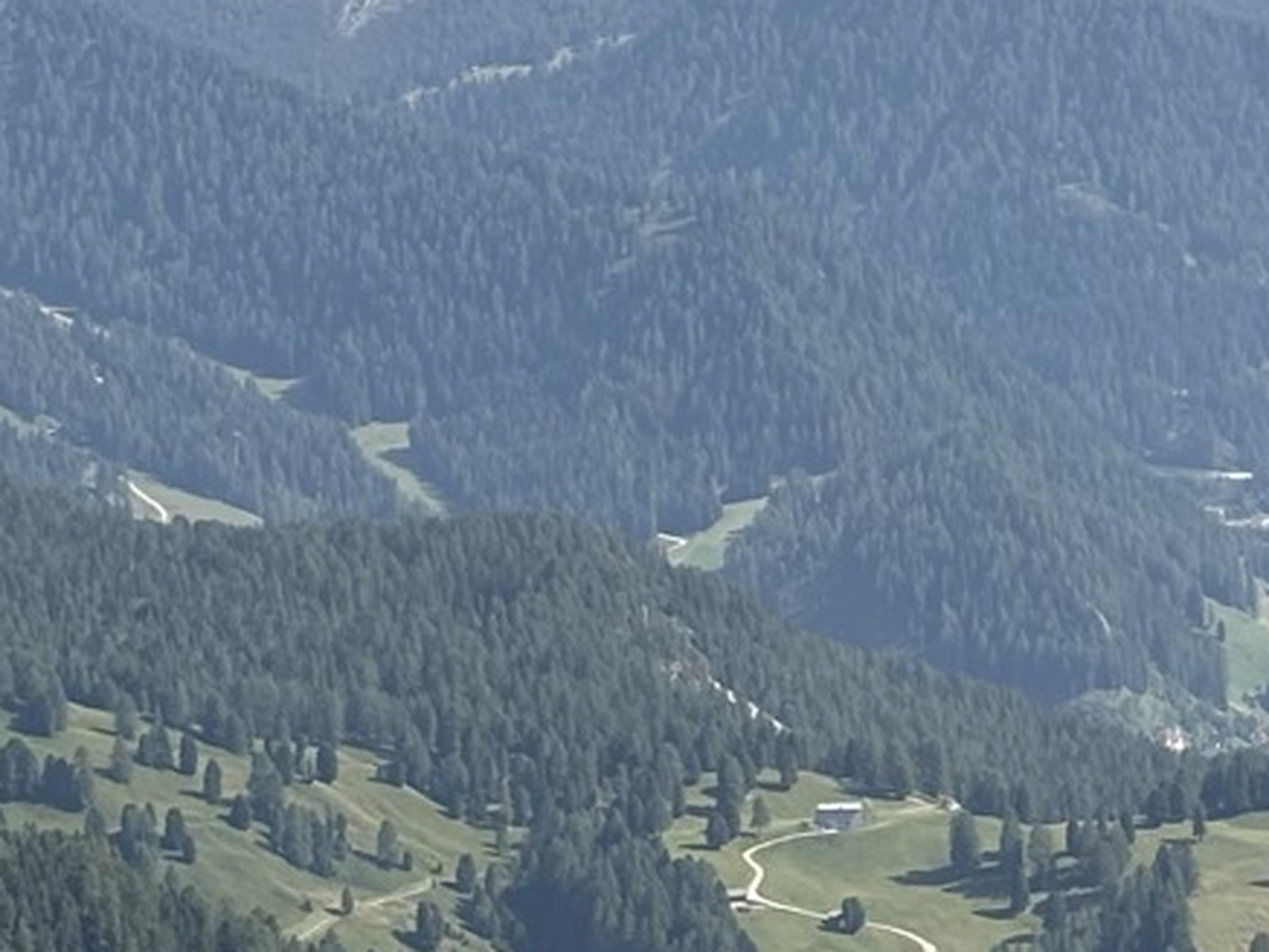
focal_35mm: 214
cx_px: 1626
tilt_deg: -5.5
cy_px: 534
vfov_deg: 6.9
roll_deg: +1.2
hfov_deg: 9.1
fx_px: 7847
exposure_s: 1/2451
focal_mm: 5.96
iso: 40
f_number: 1.6
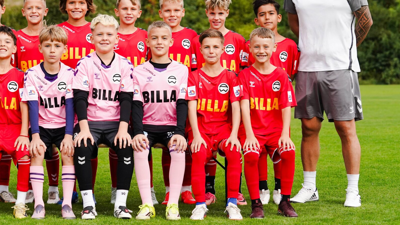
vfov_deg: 9.8
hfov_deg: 17.3
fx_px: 1305
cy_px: 33
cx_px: 104
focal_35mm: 123
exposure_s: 1/2000
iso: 1000
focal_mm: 74
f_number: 4
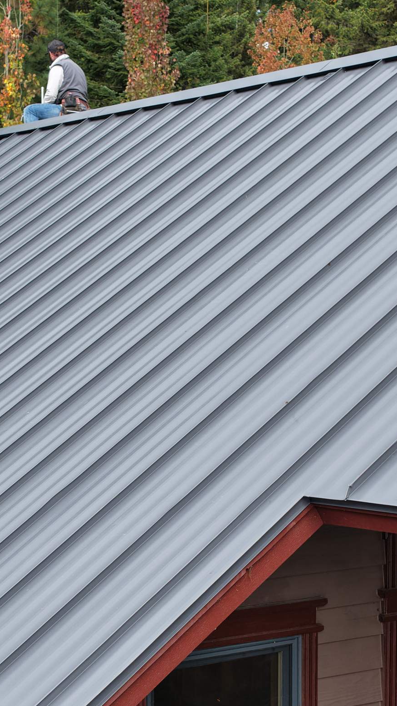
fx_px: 1423
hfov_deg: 15.8
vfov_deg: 27.8
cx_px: 127
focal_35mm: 76
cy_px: 418
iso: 160
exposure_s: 1/400
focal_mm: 14.45
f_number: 2.8
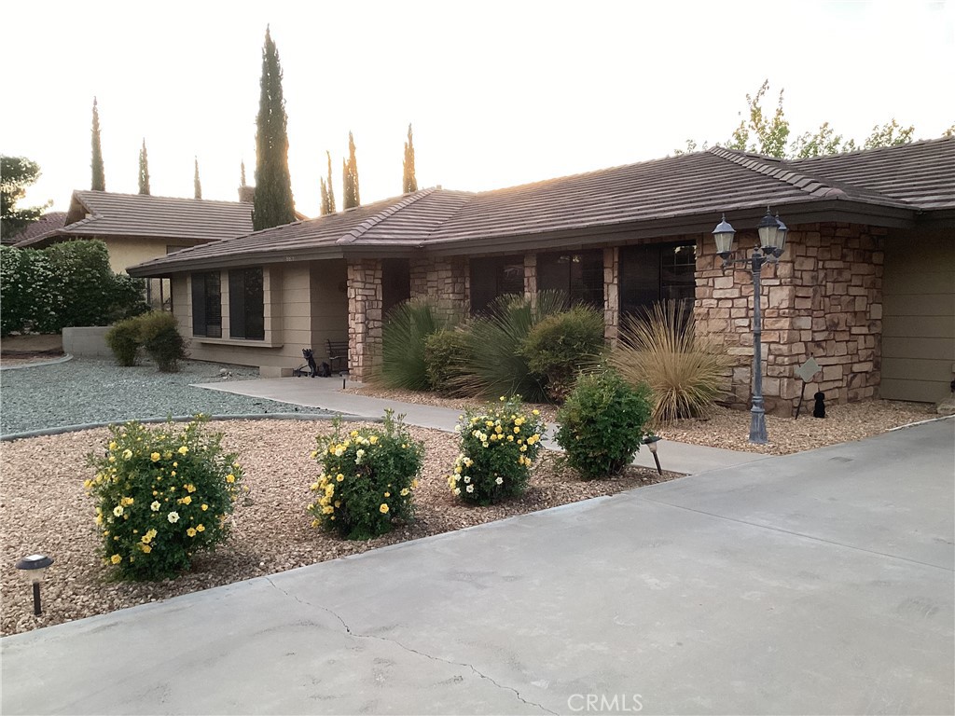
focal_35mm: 31
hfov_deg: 58.4
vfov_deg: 45.4
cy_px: 358
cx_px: 478
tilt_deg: -3.0
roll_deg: -0.5
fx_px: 855
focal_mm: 3.3
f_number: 2.4
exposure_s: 1/120
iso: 100
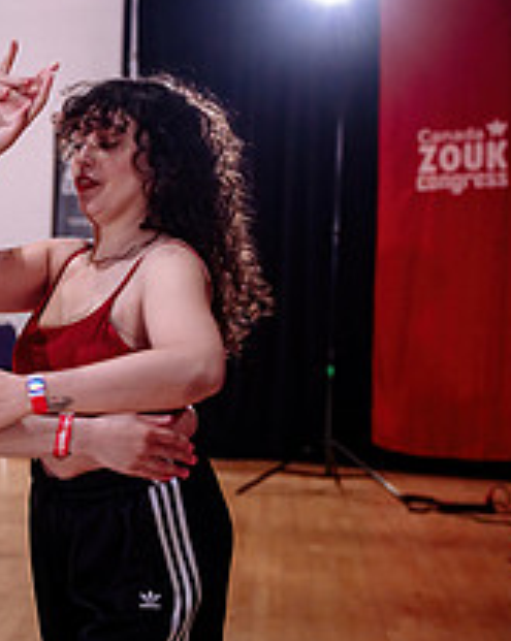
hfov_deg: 16.3
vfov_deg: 22.8
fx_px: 1592
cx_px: -303
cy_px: 372
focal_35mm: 84
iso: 1600
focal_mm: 31
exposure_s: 1/250
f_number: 2
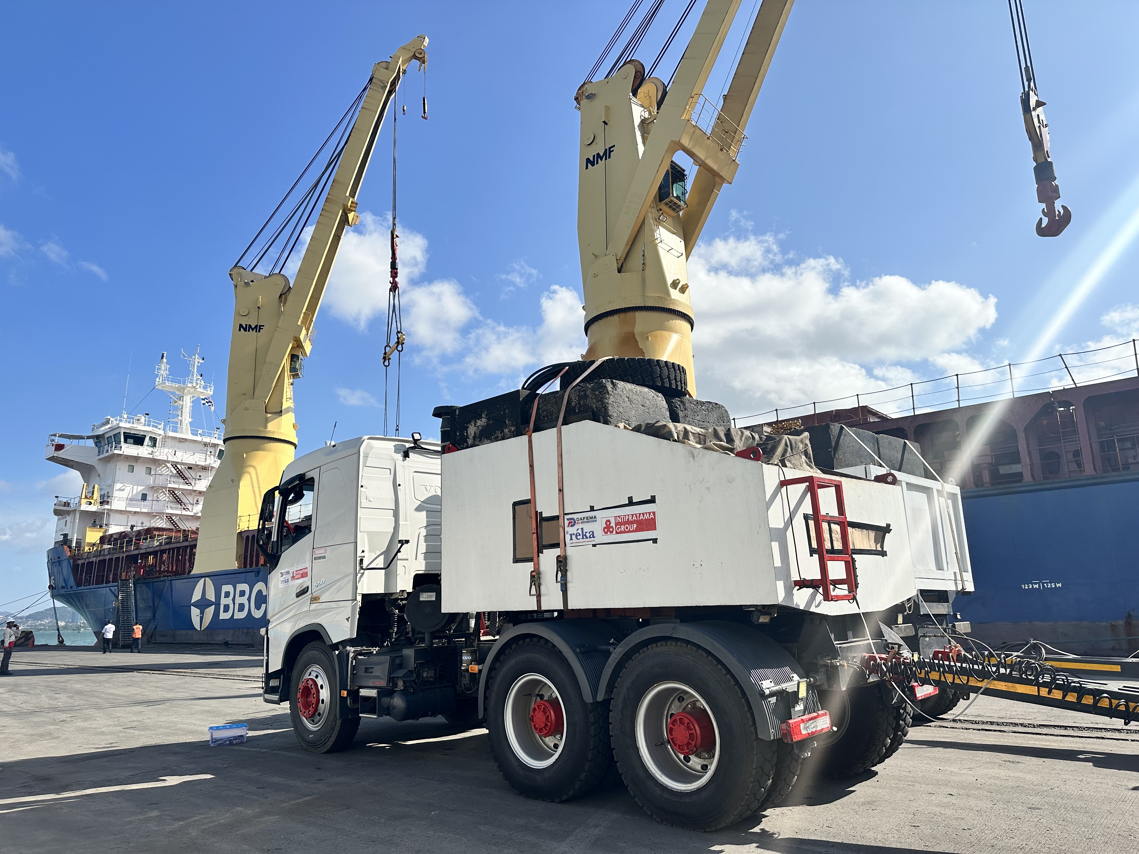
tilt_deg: +13.8
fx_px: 790
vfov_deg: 56.8
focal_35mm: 24
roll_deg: +1.3
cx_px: 570
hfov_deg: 71.6
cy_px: 427
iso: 80
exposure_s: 1/5525
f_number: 1.78
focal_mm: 6.86
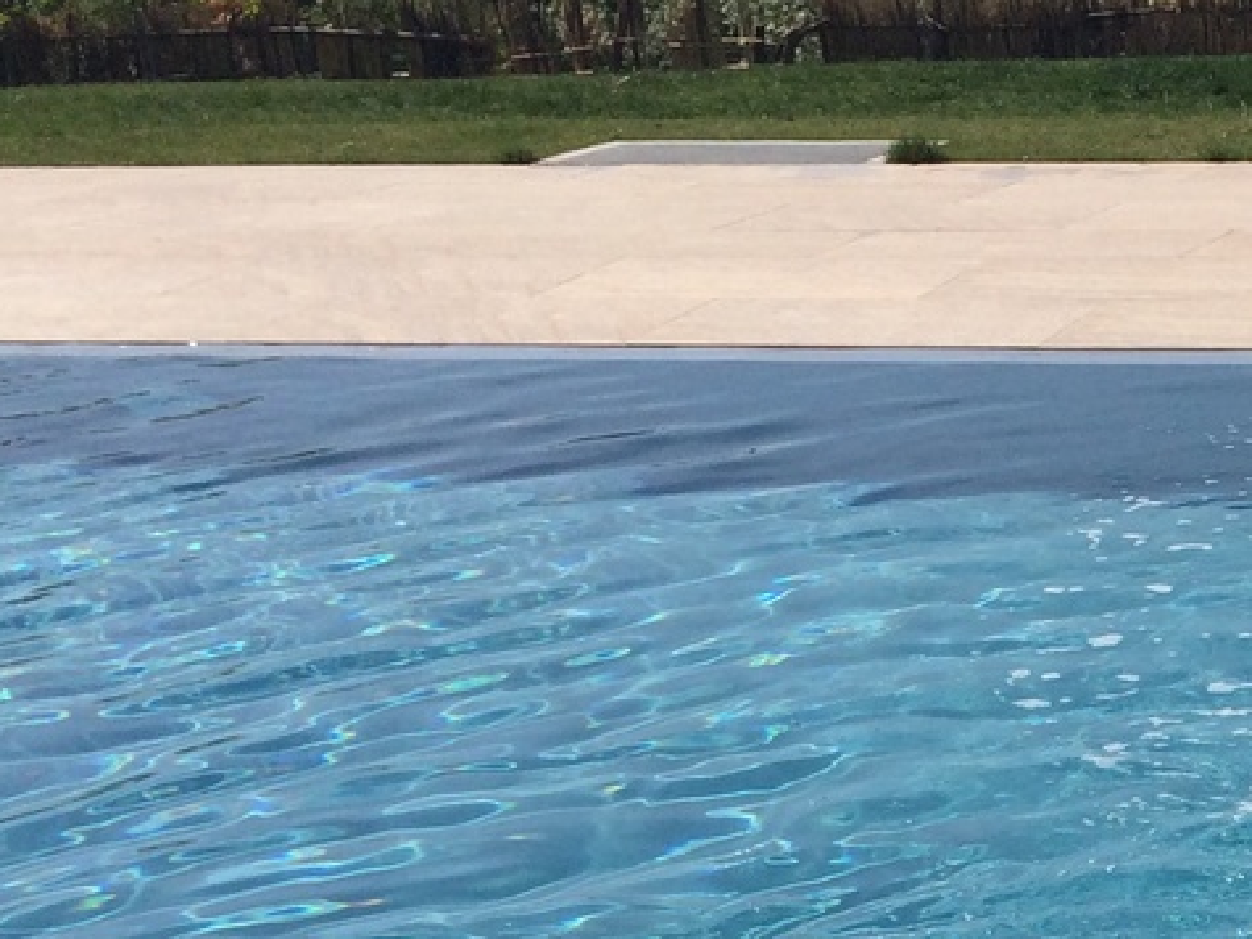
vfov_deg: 16.3
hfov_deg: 20.2
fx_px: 3182
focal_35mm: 88
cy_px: 1039
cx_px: 1676
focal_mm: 4.15
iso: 32
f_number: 2.2
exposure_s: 1/4566
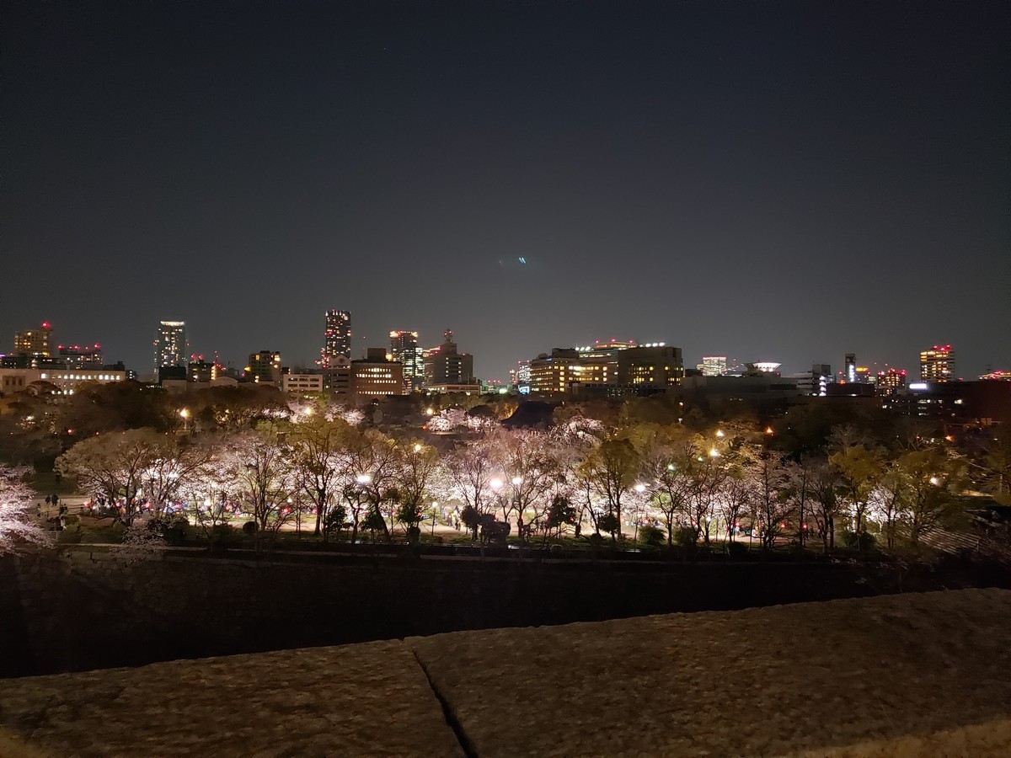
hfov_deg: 67.3
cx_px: 506
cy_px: 379
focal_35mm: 26
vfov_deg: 53.1
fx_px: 759
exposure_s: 1/10
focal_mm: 4.3
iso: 800
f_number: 1.5
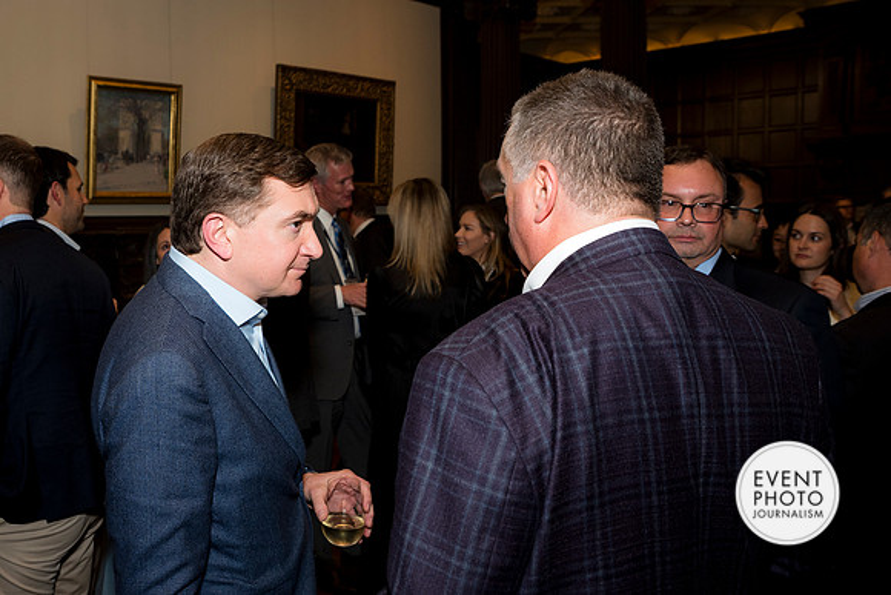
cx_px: 324
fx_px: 808
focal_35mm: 33
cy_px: 282
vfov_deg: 40.4
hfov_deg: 56.9
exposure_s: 1/125
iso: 800
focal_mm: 24
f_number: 5
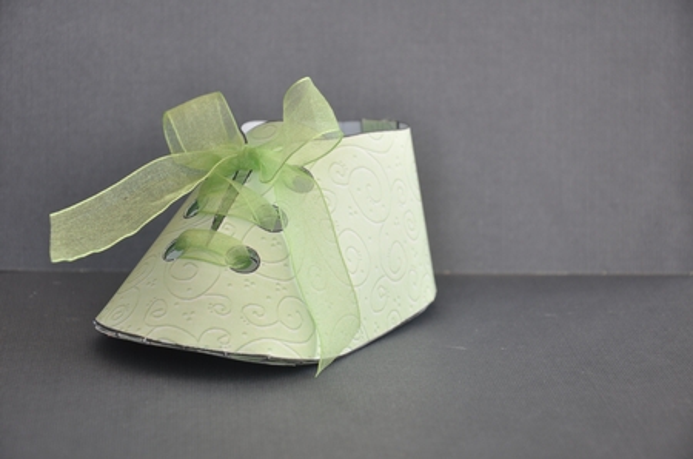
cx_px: 346
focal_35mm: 158
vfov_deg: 8.7
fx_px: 3025
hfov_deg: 13.1
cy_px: 230
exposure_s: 1/30
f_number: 8
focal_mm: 105
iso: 200
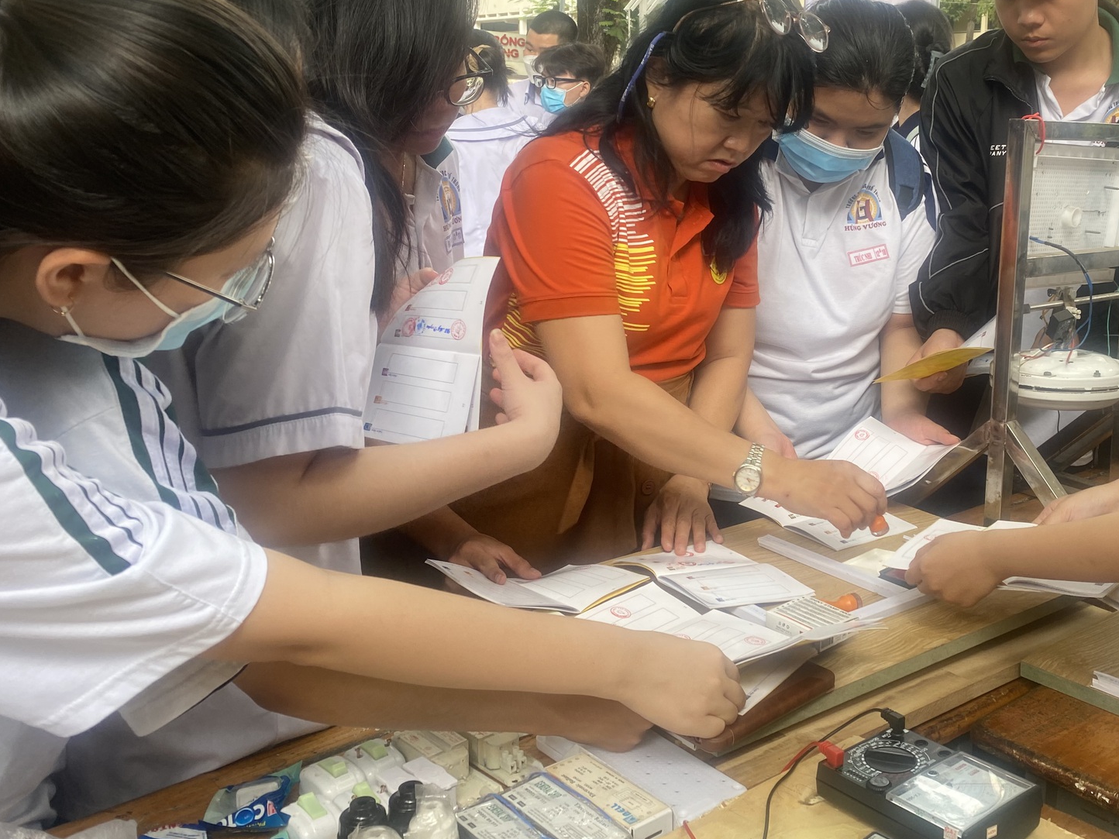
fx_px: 1164
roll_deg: -1.6
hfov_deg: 50.2
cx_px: 773
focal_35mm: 36
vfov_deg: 39.3
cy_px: 304
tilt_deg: -8.5
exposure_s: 1/122
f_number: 1.8
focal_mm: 4.25
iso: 32
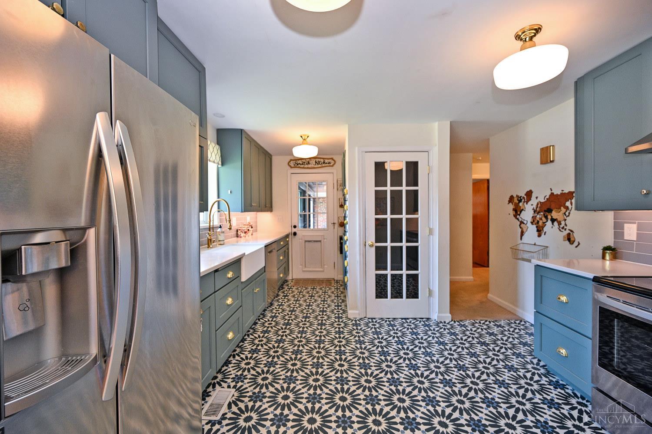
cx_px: 326
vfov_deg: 81.2
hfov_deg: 104.3
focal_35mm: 14
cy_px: 217
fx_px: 254
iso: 560
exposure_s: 1/60
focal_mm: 14
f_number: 4
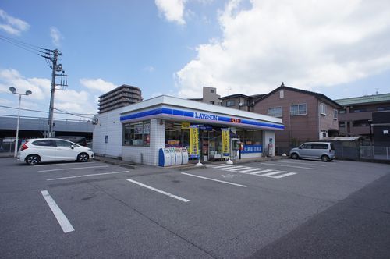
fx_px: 260
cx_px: 195
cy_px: 130
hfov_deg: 73.8
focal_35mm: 24
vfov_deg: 53.0
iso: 200
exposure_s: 1/500
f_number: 6.3
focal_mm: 16
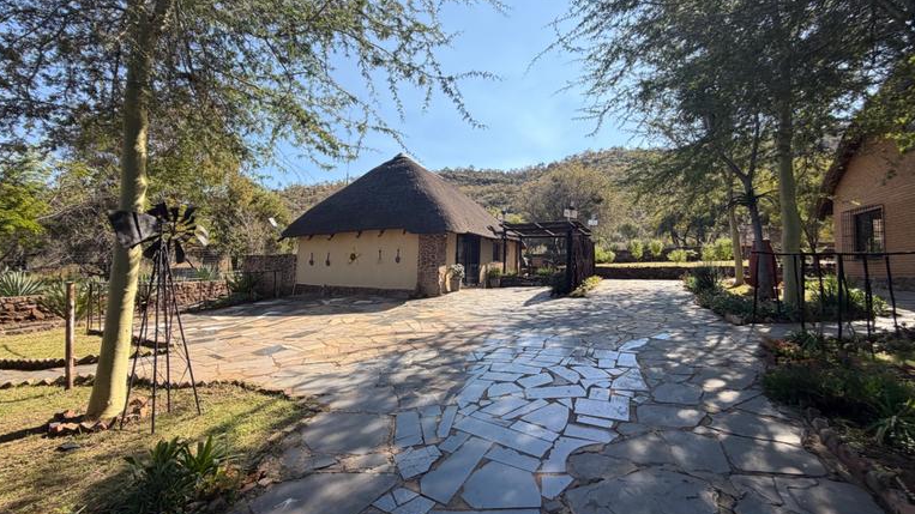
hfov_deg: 99.4
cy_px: 258
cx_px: 445
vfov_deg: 67.1
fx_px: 388
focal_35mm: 16
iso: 40
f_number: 2.2
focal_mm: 2.22
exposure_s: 1/559
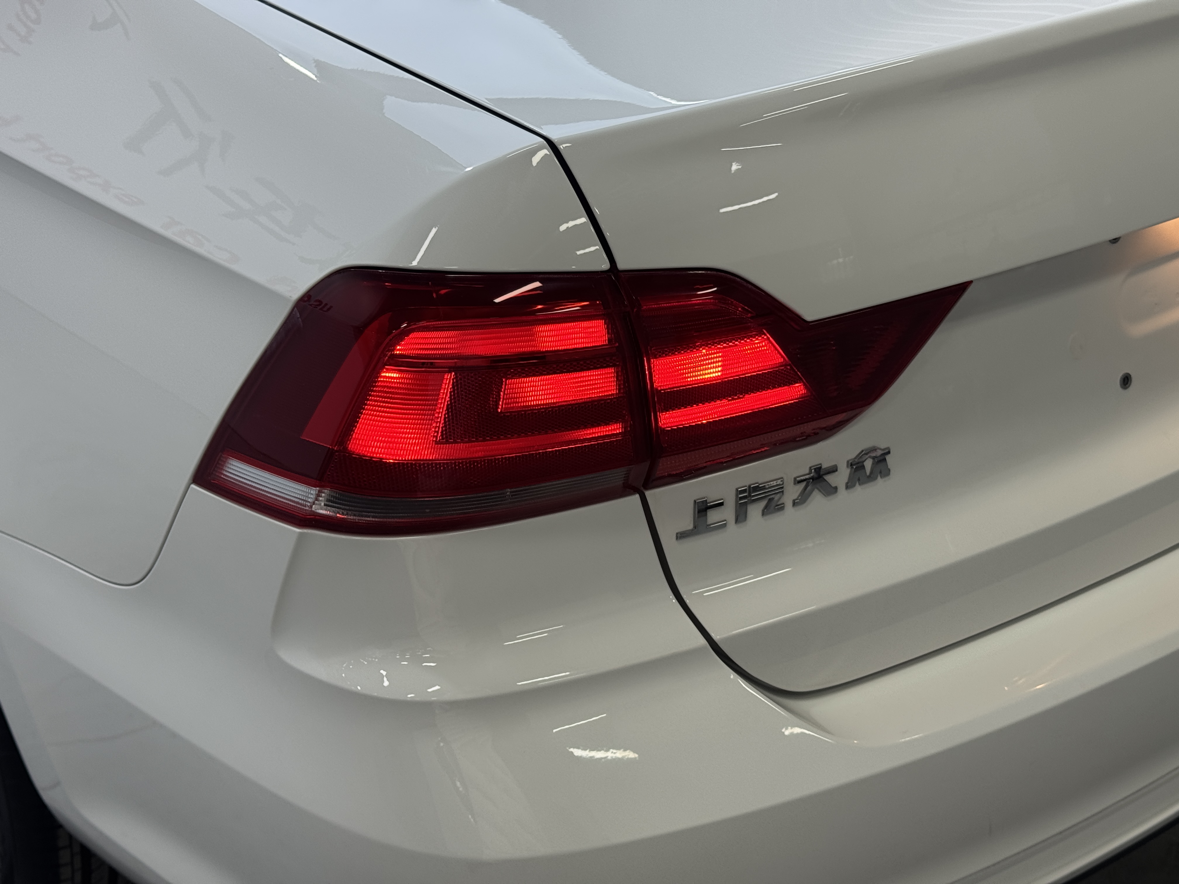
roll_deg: +1.5
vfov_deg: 30.3
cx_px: 590
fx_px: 1635
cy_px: 442
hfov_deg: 39.7
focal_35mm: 48
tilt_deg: -26.4
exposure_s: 1/121
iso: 50
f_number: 1.78
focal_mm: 6.76
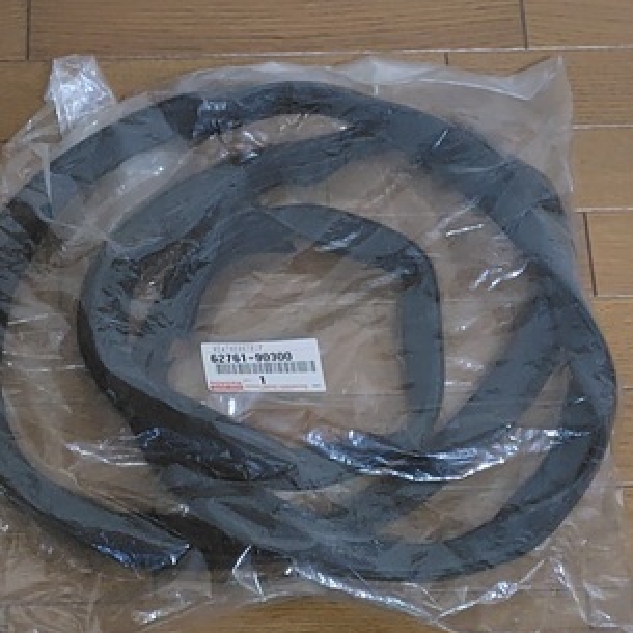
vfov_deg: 51.1
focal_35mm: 32
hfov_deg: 50.9
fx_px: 662
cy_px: 337
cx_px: 266
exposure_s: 1/60
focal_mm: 5.6
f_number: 1.9
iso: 1242
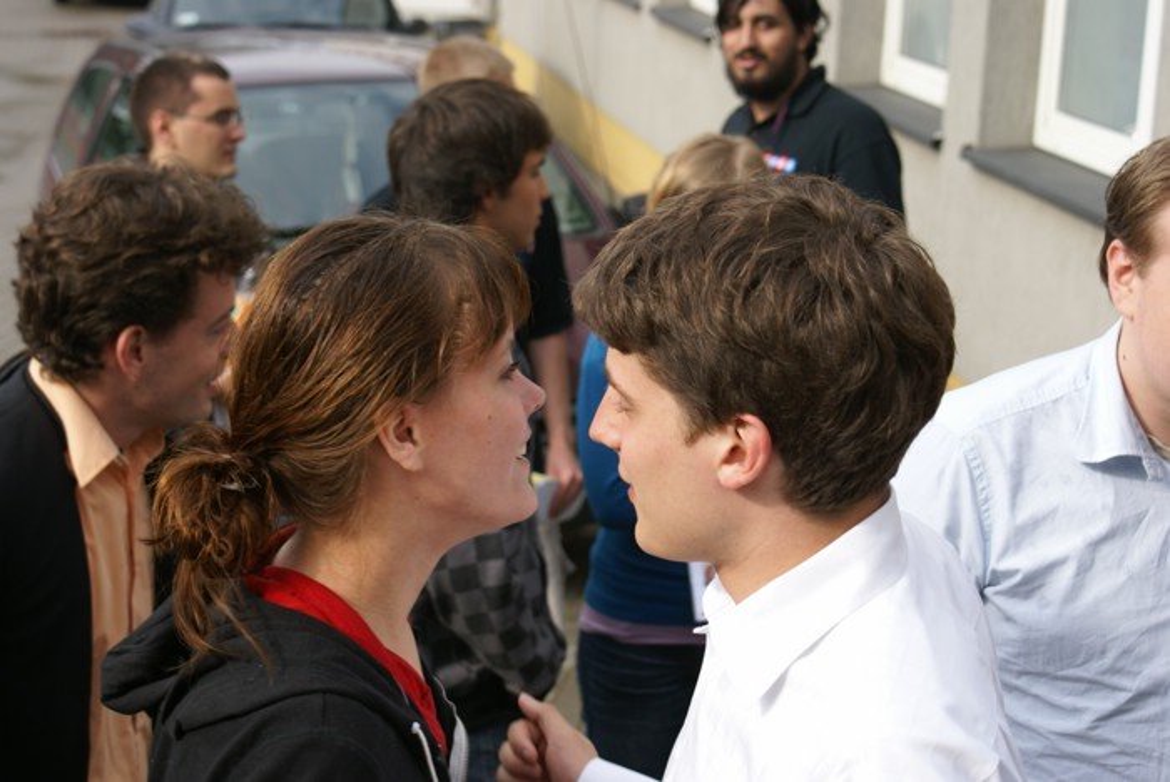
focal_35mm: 82
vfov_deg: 16.6
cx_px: 585
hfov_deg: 24.6
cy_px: 391
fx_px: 2683
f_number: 5.6
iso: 100
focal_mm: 55
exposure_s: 1/200
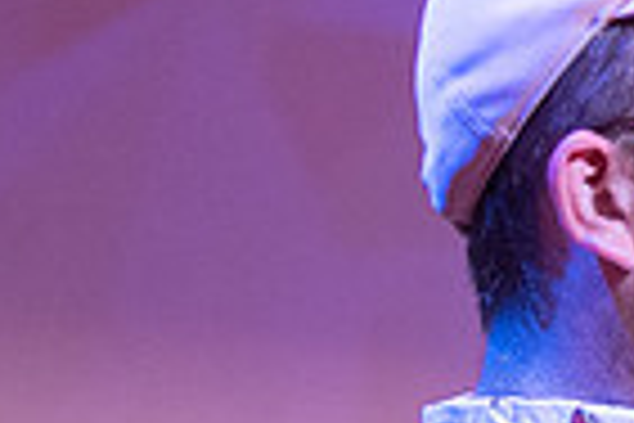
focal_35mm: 433
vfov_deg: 3.2
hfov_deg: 4.7
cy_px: 376
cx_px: 1286
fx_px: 7625
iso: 3200
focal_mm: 70
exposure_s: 1/200
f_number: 2.8
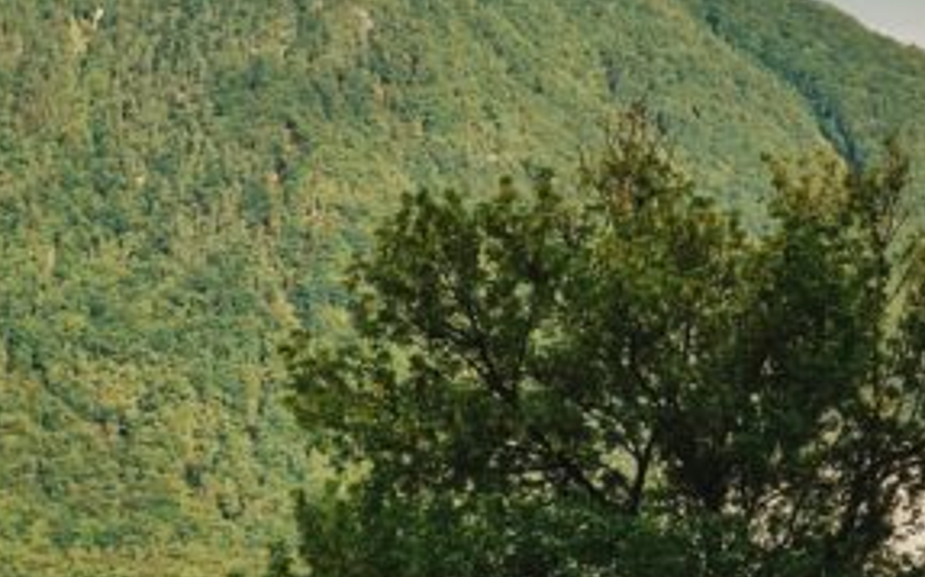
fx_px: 4031
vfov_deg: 8.1
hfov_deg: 12.9
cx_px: 959
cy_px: -135
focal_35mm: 160
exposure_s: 1/250
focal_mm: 16.39
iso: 125
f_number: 5.6
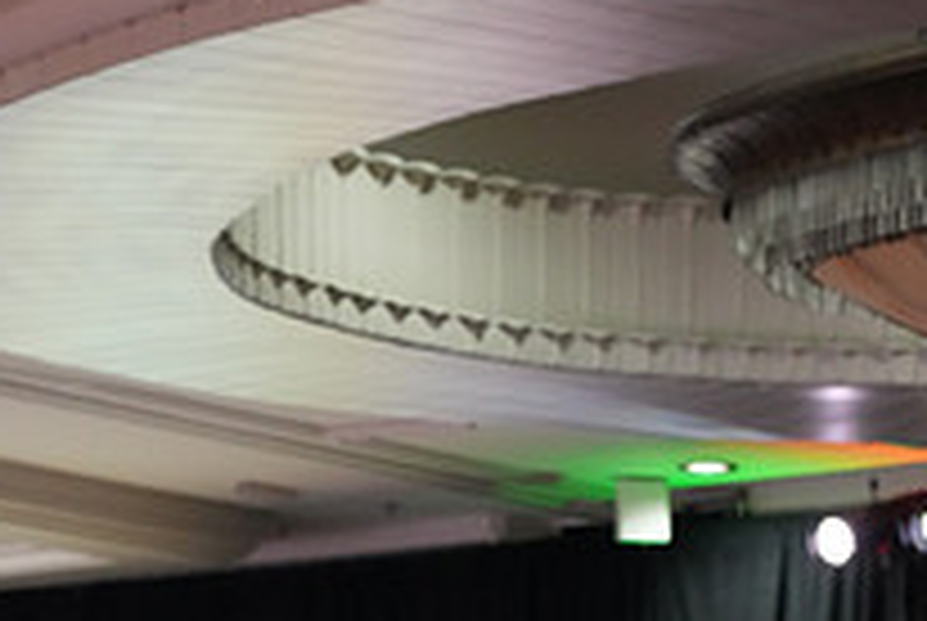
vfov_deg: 4.6
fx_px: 7607
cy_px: 1246
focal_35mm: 295
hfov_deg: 7.0
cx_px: 160
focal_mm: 105
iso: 5000
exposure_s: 1/320
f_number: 5
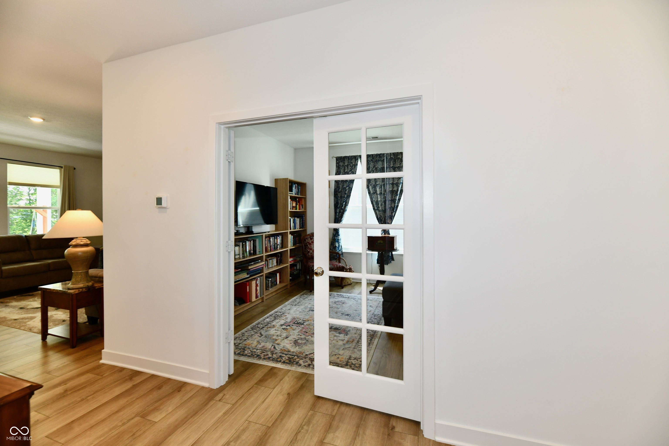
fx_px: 260
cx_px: 334
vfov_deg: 81.2
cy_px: 223
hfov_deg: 104.3
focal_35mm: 14
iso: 640
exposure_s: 1/60
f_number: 6.3
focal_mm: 14
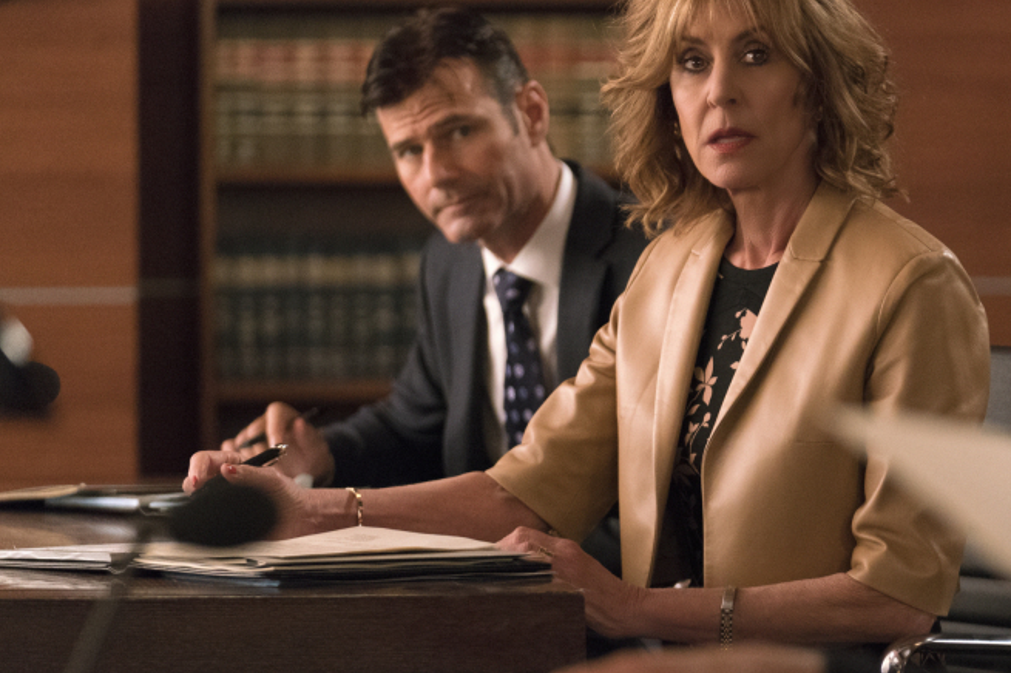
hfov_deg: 9.3
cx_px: 809
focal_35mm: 220
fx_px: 6175
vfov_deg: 6.2
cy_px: 415
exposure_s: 1/100
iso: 5000
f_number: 2.8
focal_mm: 120
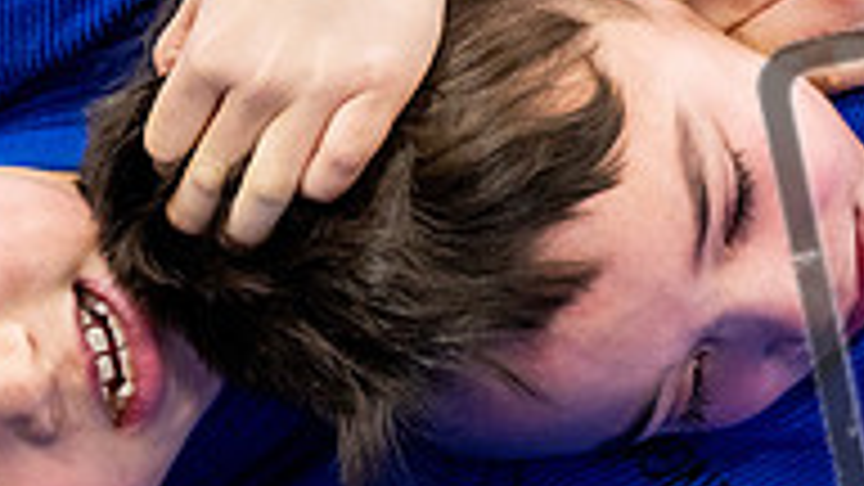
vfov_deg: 3.0
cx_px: 770
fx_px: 9370
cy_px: 119
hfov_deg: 5.3
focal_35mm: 409
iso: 4000
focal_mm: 129
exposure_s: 1/500
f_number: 2.8
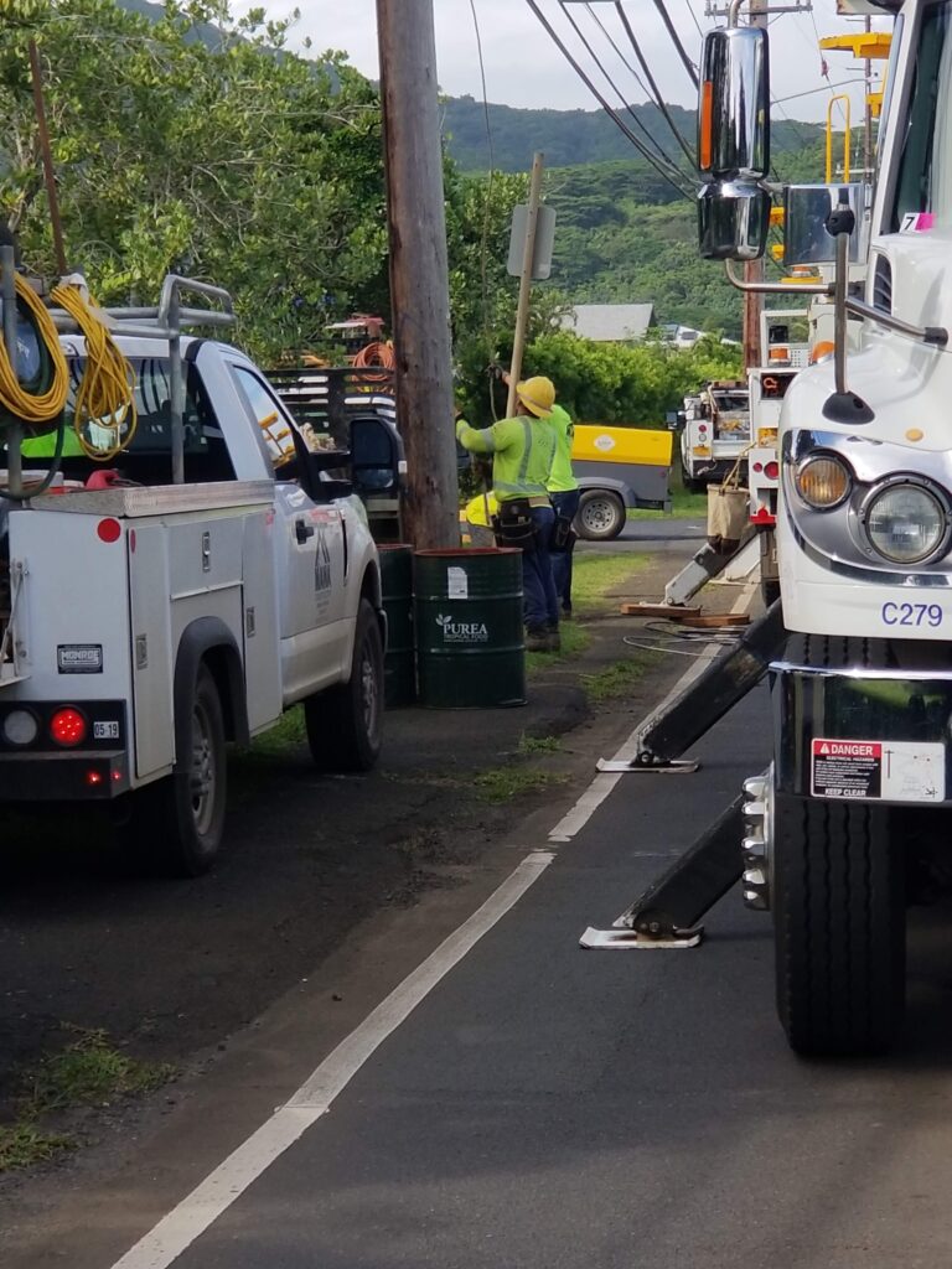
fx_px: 1907
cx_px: 476
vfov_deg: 36.8
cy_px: 634
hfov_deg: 28.0
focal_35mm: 52
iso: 25
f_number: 2.4
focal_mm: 6
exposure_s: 1/608
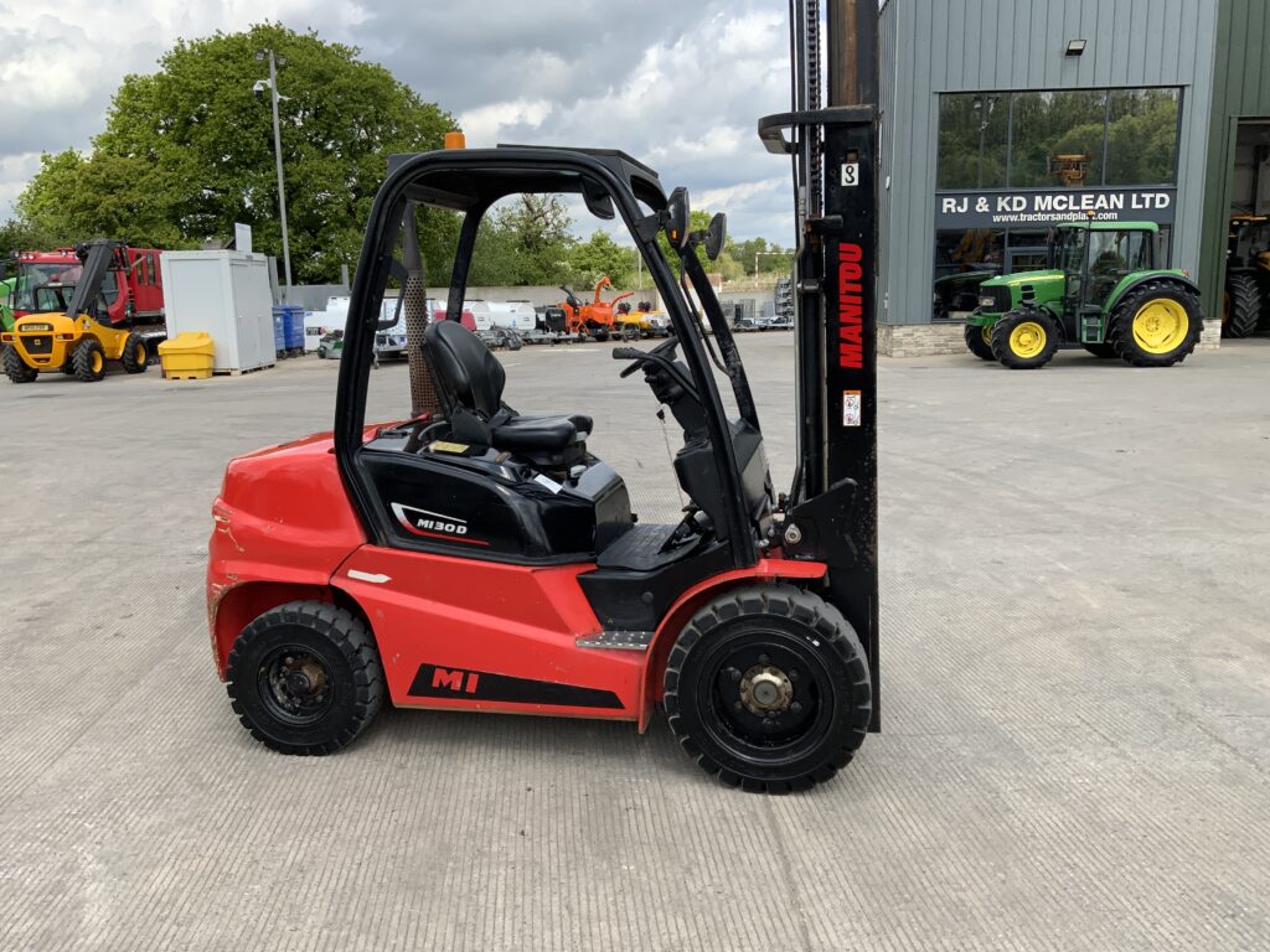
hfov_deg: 61.7
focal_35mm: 29
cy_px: 476
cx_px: 635
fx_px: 1064
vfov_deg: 48.2
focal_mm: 3
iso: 16
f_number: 1.8
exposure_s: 1/1377
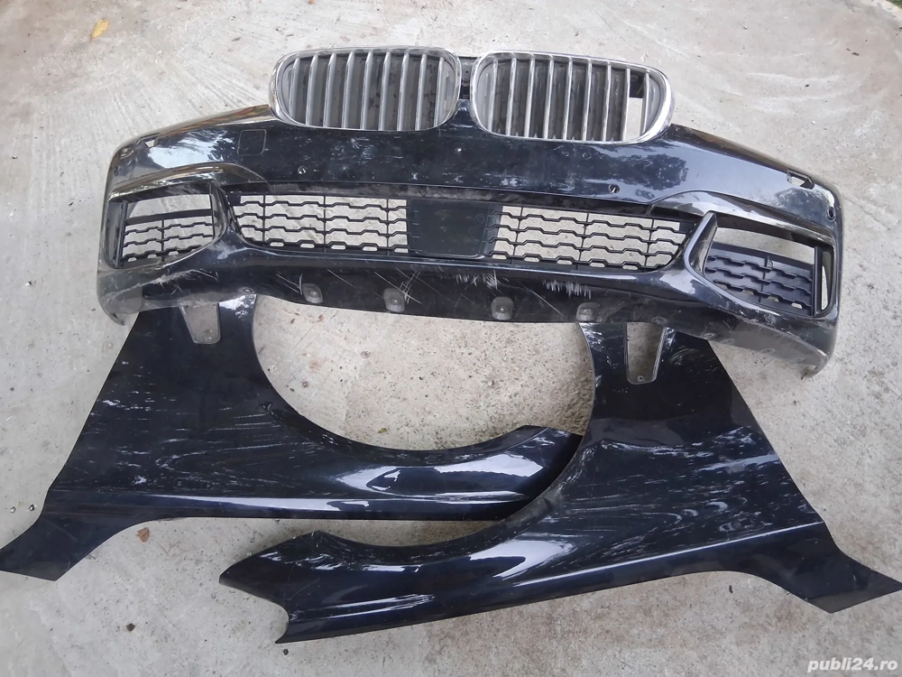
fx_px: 677
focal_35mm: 26
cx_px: 451
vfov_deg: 53.1
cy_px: 338
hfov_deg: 67.3
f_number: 1.8
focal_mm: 3.98
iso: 500
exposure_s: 1/50
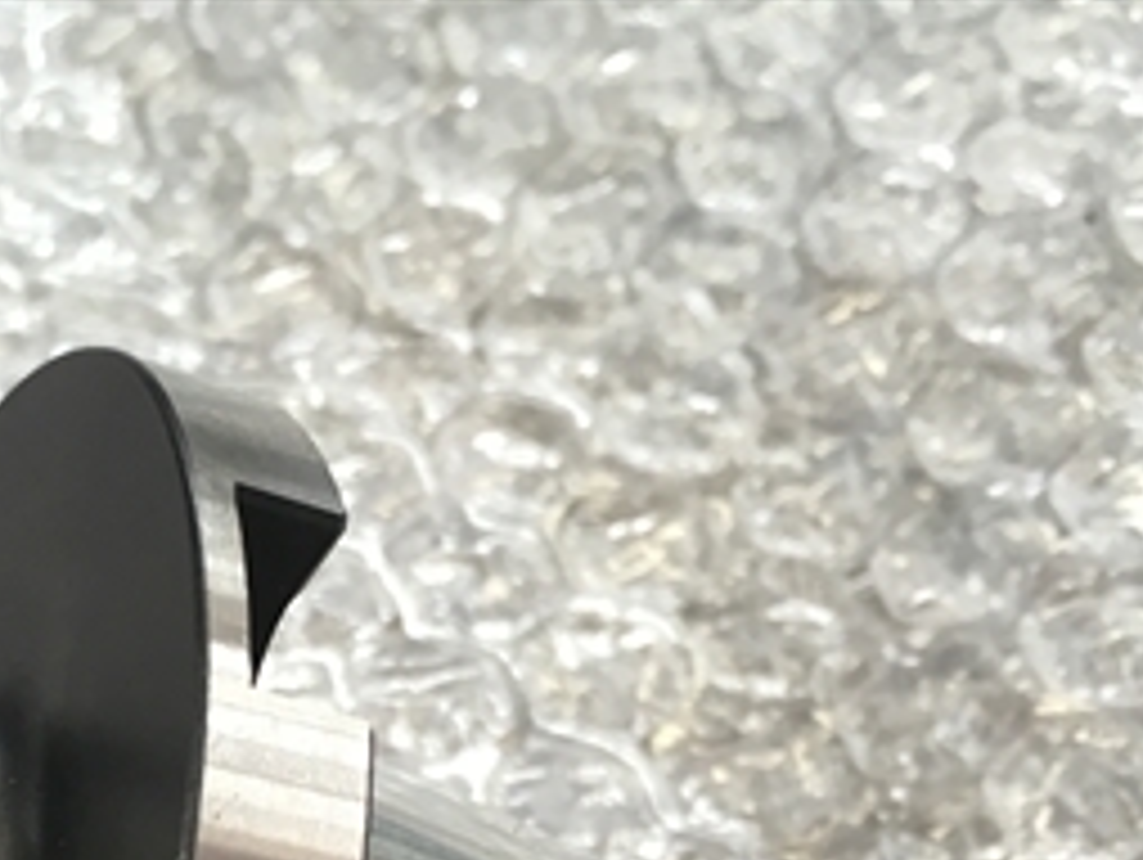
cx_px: -9
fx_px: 2413
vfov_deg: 18.9
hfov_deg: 25.3
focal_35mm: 73
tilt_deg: -57.2
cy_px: 1076
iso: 32
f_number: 2.2
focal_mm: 4.15
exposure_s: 1/30
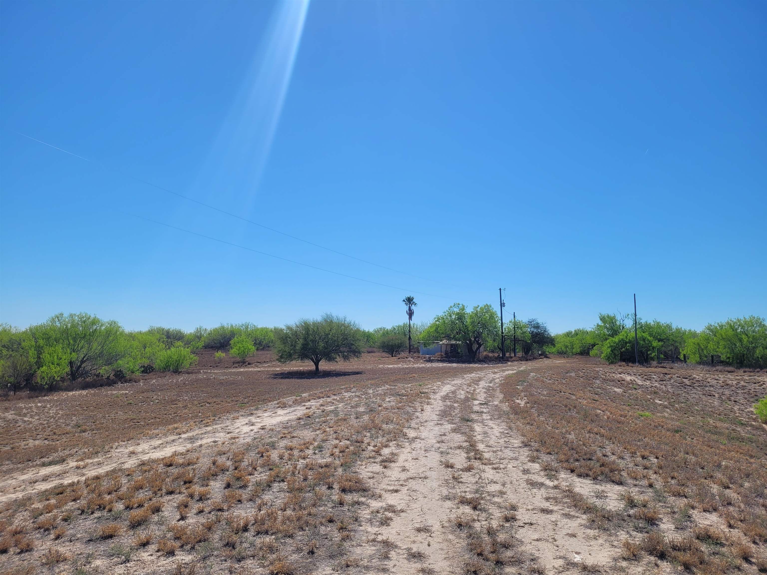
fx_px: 576
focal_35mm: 26
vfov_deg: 53.1
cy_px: 288
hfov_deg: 67.3
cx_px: 384
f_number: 1.8
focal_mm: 5.4
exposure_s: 1/3677
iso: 40
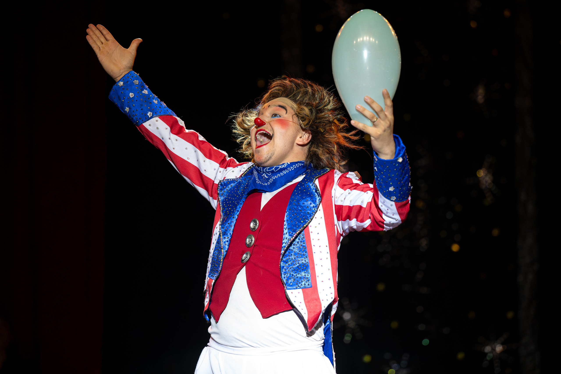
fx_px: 2224
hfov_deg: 14.4
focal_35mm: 143
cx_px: 320
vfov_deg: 9.6
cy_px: 161
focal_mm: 125
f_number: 2.8
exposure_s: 1/2500
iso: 6400
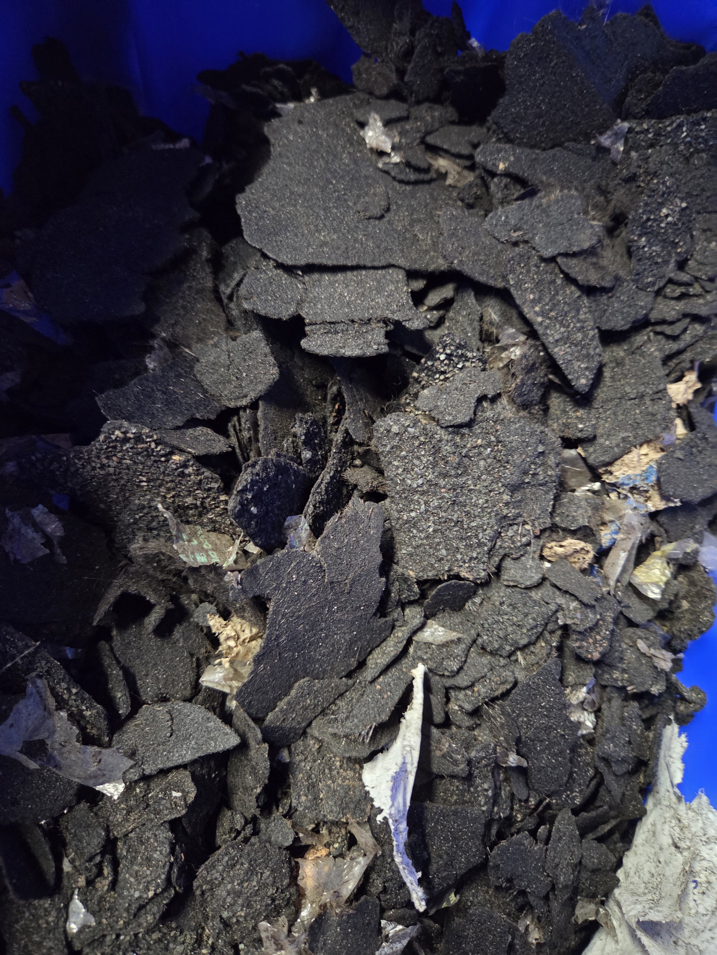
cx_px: 358
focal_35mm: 23
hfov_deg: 58.9
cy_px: 478
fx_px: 635
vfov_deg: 73.9
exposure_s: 1/40
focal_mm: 5.4
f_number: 1.8
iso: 1600
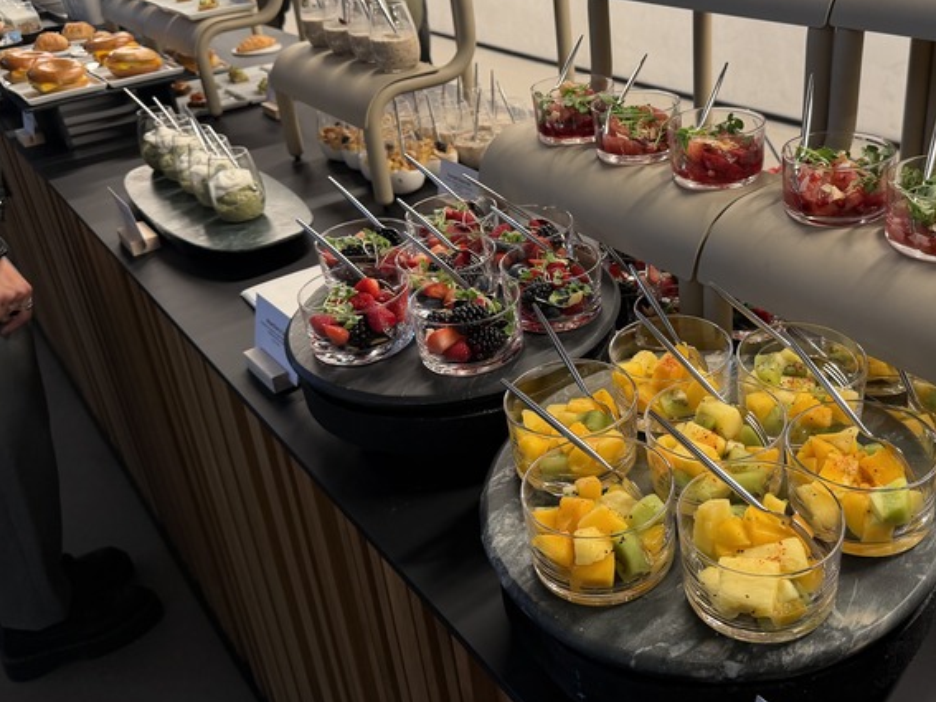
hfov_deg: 54.4
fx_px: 892
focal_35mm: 33
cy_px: 240
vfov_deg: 42.4
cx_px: 616
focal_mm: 6.76
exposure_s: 1/60
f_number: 1.78
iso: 160
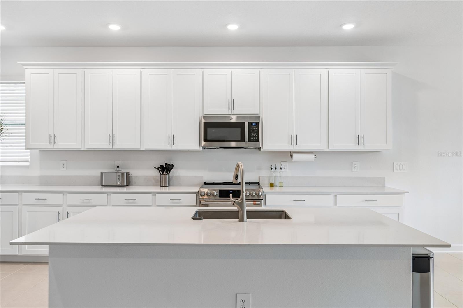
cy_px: 154
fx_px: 321
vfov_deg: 51.3
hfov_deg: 71.5
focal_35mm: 25
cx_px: 232
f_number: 7.1
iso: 100
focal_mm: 17
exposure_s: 1/20
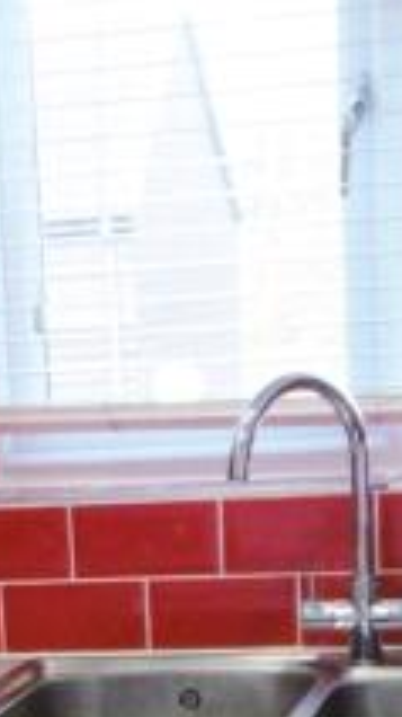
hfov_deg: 10.3
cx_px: -44
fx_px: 2202
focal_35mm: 116
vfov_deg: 17.8
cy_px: 805
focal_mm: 4
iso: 200
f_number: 3
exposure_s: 1/60
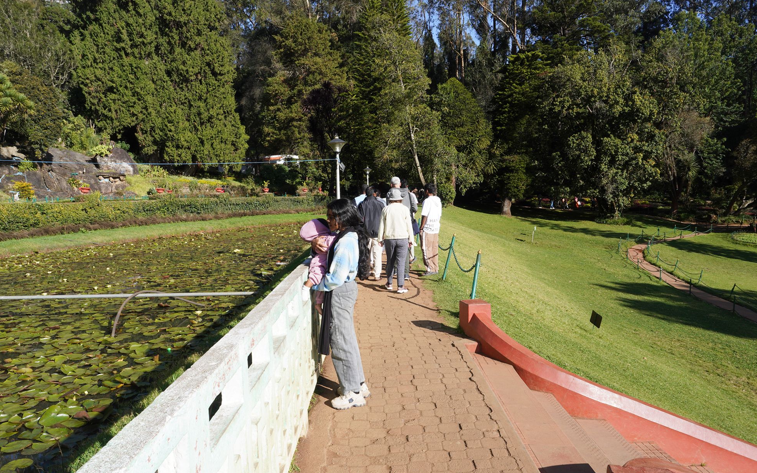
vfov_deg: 49.3
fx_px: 516
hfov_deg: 72.5
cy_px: 244
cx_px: 372
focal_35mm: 25
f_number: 18
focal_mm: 24
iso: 200
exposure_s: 1/100
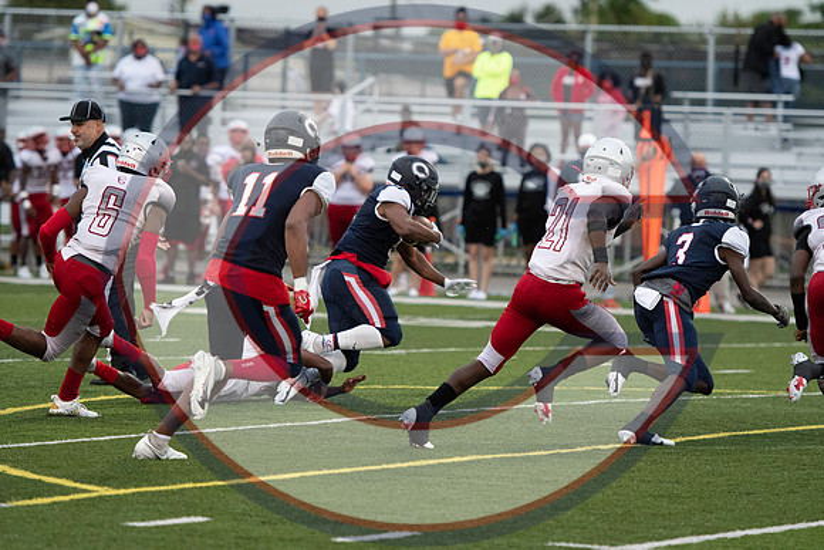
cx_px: 412
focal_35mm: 240
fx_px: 5494
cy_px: 275
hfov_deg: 8.6
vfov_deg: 5.7
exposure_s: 1/2000
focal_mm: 160
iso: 3200
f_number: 2.8
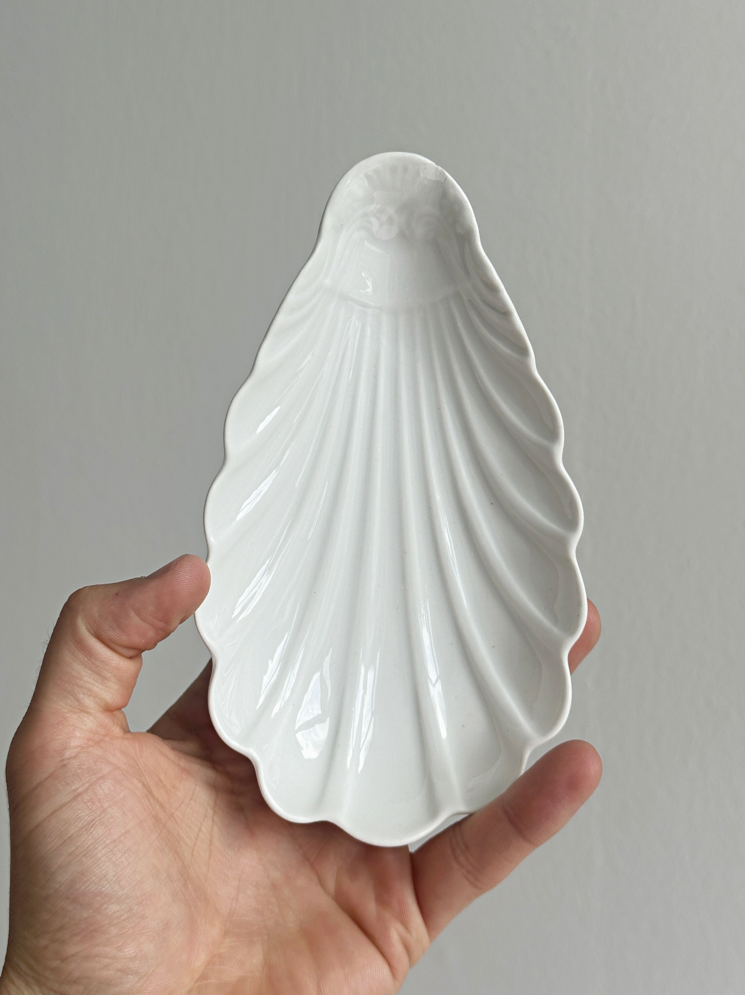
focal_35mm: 48
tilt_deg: -6.2
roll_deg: +0.1
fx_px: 1379
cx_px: 372
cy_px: 498
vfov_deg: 39.7
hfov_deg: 30.2
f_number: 1.78
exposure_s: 1/843
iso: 64
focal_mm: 6.86
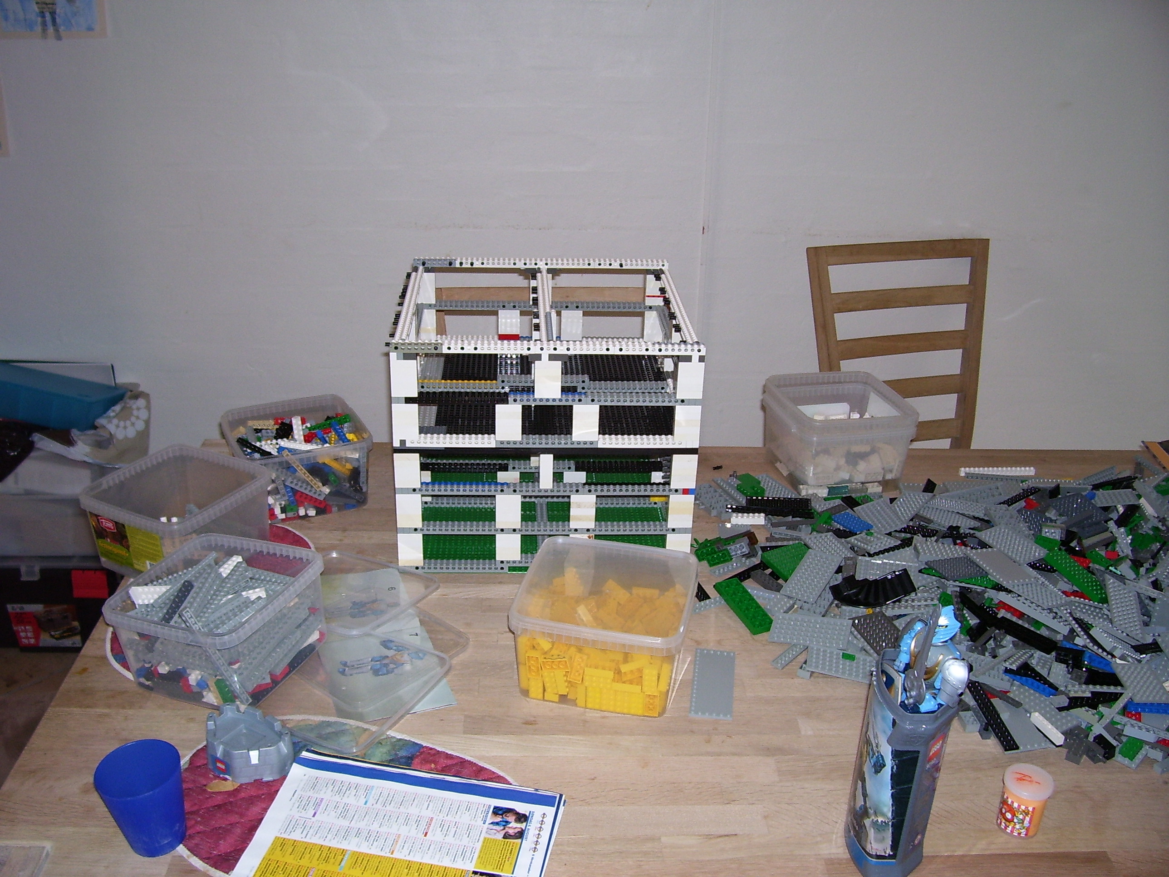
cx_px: 584
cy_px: 438
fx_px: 1148
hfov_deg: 54.0
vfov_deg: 41.8
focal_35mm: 34
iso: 80
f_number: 2.7
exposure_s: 1/60
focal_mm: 5.6
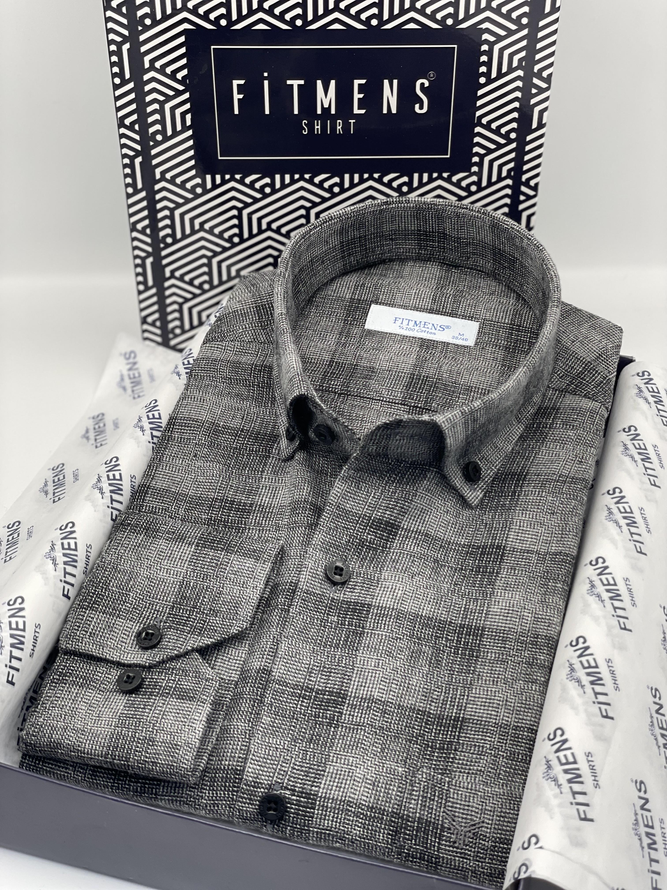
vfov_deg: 36.8
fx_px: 1336
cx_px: 334
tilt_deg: -38.4
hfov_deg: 28.0
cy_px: 445
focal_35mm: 52
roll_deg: +1.2
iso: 32
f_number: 2
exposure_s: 1/100
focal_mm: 6
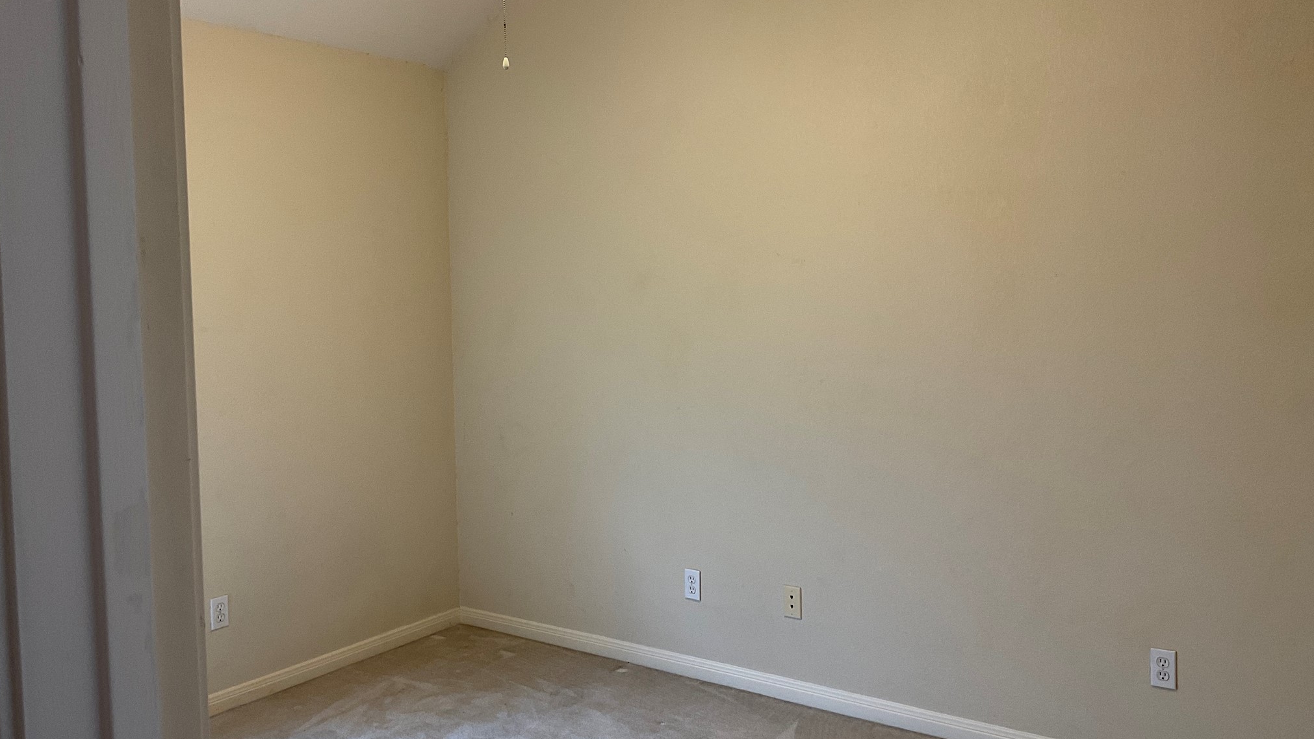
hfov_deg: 61.0
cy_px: 335
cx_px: 660
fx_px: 1115
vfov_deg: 36.6
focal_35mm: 32
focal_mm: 3
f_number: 1.8
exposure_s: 1/60
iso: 50
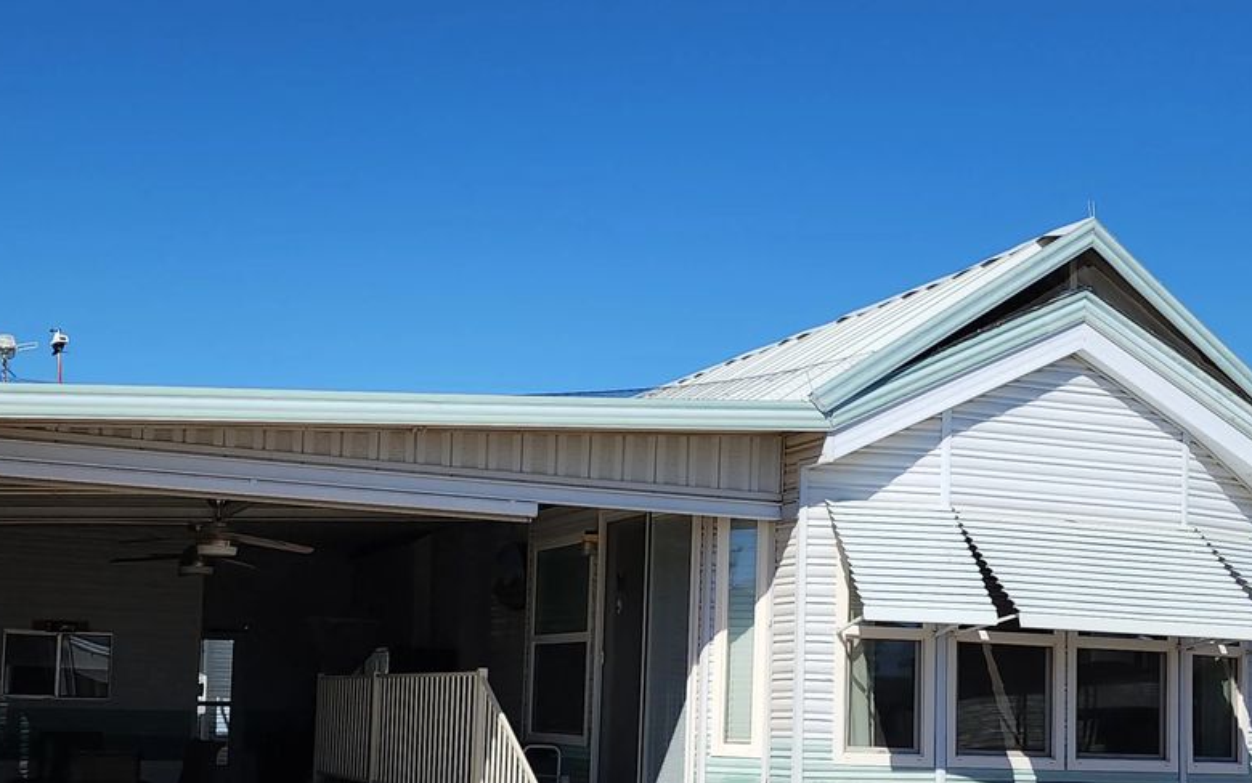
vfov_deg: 38.5
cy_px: 578
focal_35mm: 32
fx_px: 1092
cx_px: 620
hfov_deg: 59.6
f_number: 1.8
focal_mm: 6.4
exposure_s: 1/1859
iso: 12
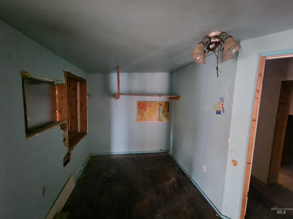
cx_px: 146
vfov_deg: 89.9
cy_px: 110
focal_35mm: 13
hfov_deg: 106.2
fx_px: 110
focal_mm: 2.2
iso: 1250
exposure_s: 1/4
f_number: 2.2
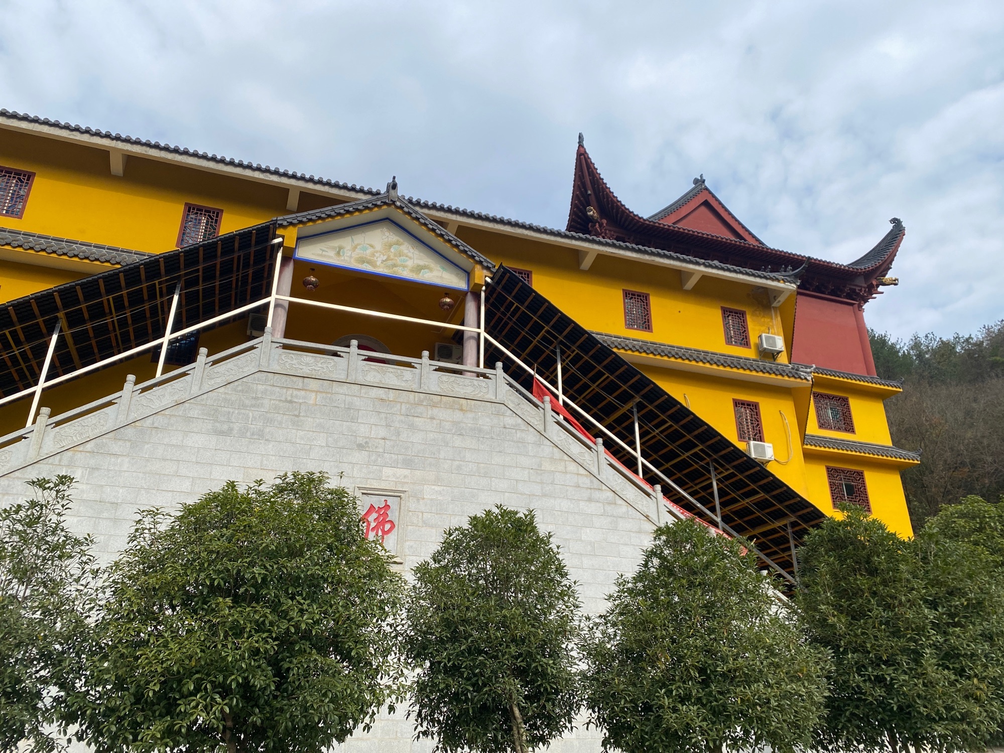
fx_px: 754
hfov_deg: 67.3
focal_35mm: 26
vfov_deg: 53.1
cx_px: 502
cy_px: 376
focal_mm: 4.25
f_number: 1.8
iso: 32
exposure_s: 1/3610
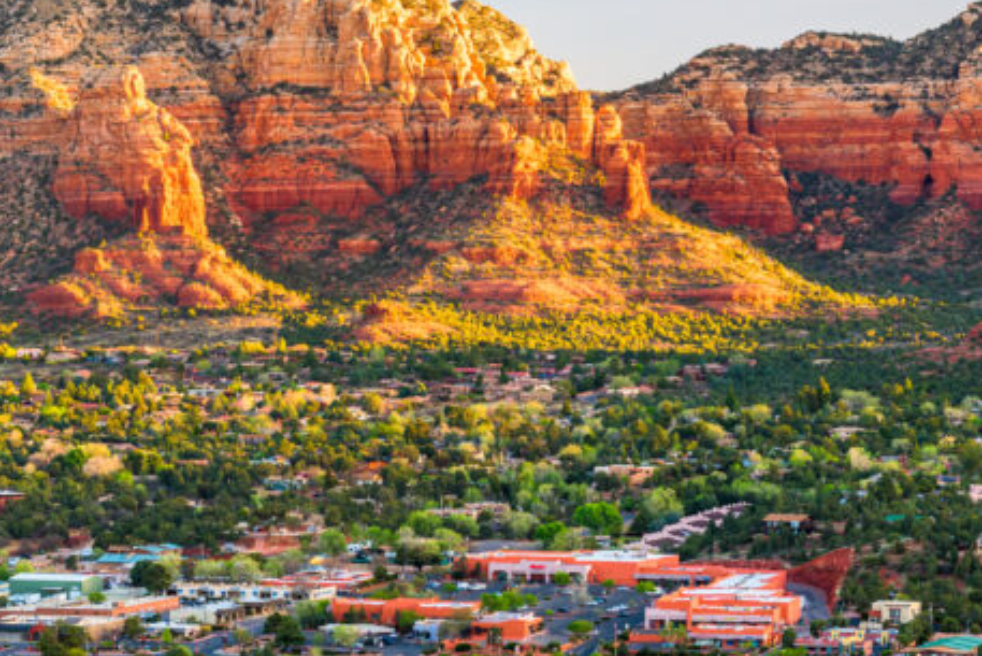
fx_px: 3793
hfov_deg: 14.7
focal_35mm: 139
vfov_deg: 9.8
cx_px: 675
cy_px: -3
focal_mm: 62
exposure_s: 1/3
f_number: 11
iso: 64
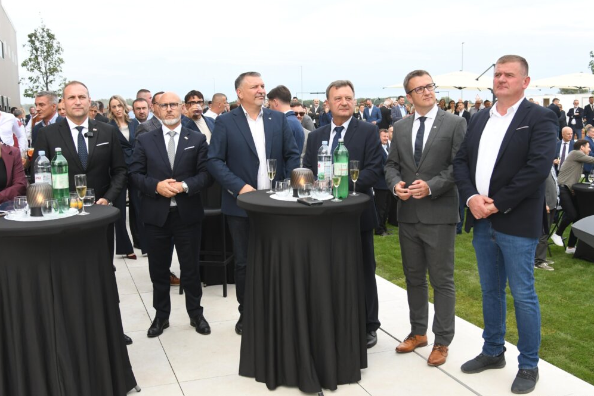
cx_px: 298
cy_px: 202
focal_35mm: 37
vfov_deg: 35.9
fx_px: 610
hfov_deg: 51.9
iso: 800
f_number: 4
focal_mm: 24
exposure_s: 1/1000
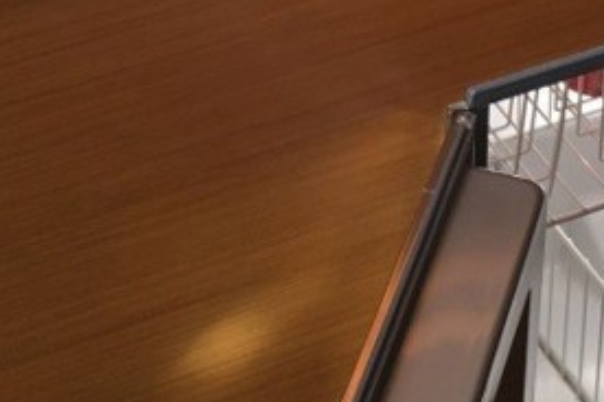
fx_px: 1762
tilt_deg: -34.3
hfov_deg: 19.5
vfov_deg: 12.8
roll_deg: +2.4
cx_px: 280
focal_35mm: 105
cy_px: -20
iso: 25
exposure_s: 1/50
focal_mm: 4.15
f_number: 2.2
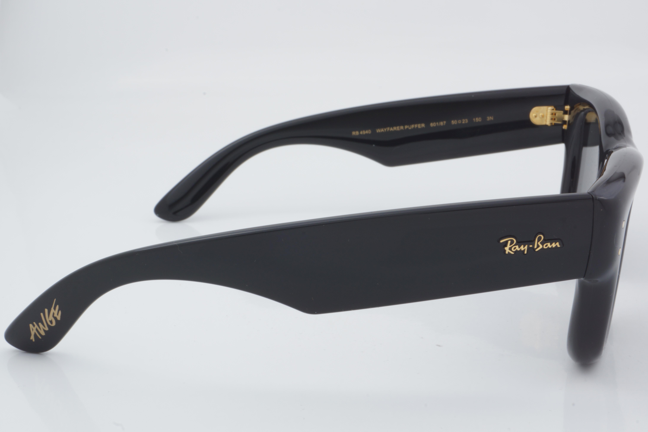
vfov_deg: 20.2
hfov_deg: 29.9
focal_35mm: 68
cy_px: 216
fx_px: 1215
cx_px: 324
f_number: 32
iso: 100
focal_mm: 45
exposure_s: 1/3
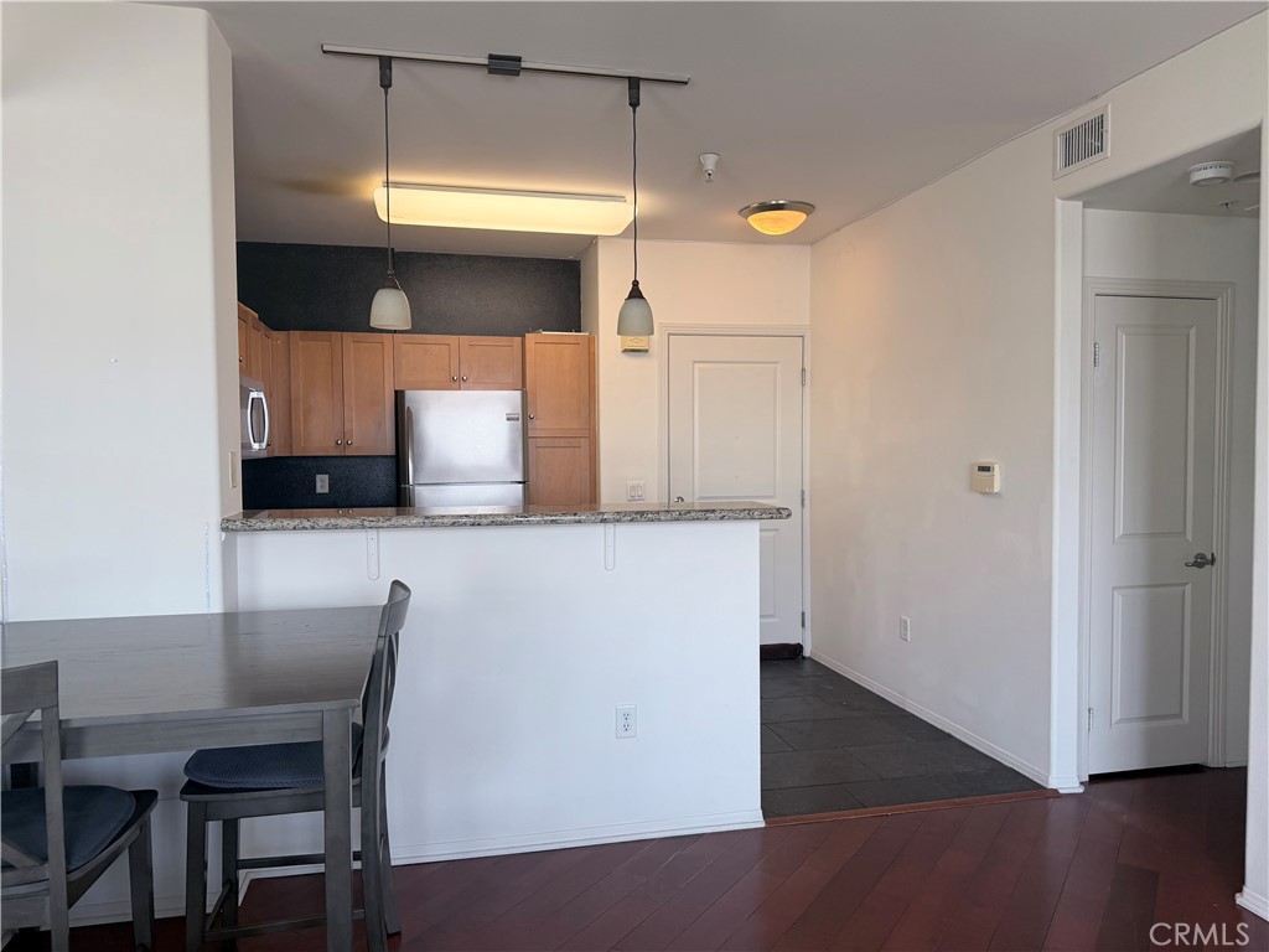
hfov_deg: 71.6
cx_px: 634
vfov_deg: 56.8
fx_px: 880
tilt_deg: -1.6
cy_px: 476
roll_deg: +0.6
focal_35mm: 24
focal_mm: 6.76
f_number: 1.78
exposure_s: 1/120
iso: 100
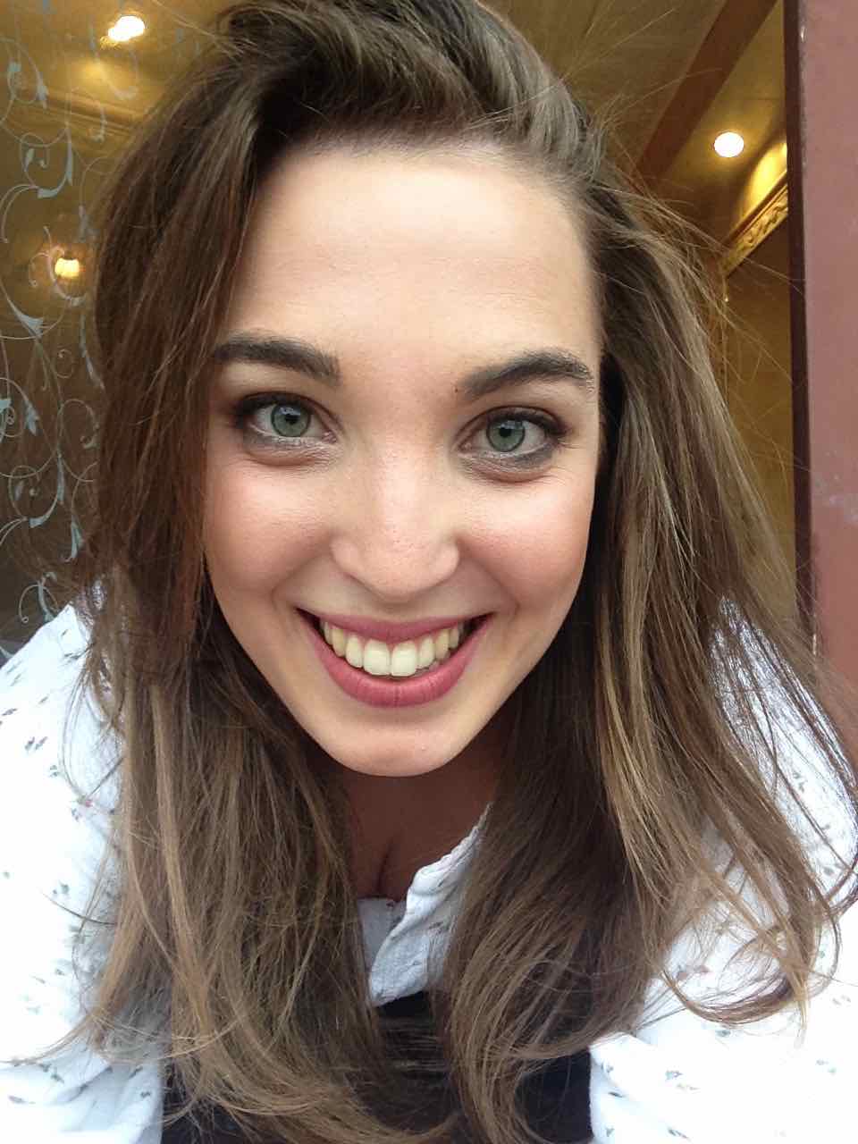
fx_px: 1091
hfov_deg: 42.9
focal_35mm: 33
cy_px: 572
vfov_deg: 55.4
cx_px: 429
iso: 50
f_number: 2.4
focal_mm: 2.15
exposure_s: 1/30
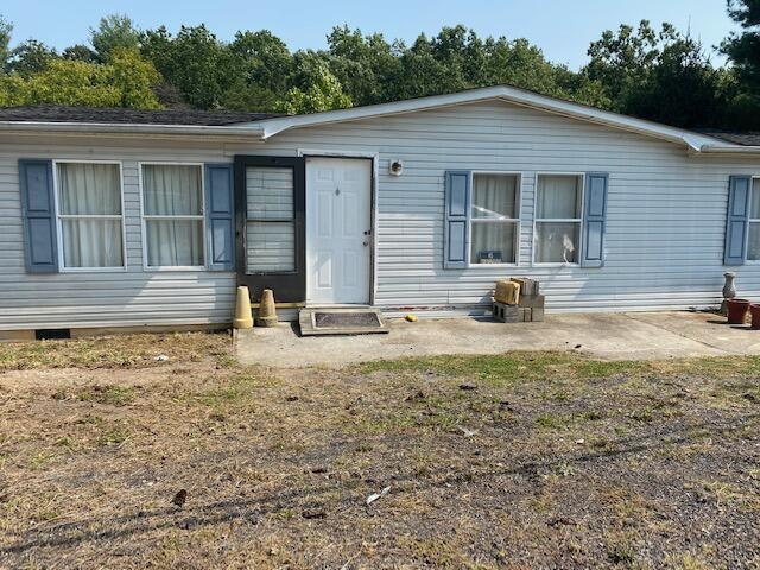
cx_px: 380
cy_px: 285
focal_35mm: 26
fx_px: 571
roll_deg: -0.6
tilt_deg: -7.1
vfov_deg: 53.1
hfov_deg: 67.3
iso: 32
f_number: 1.8
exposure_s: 1/2268
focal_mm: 4.25
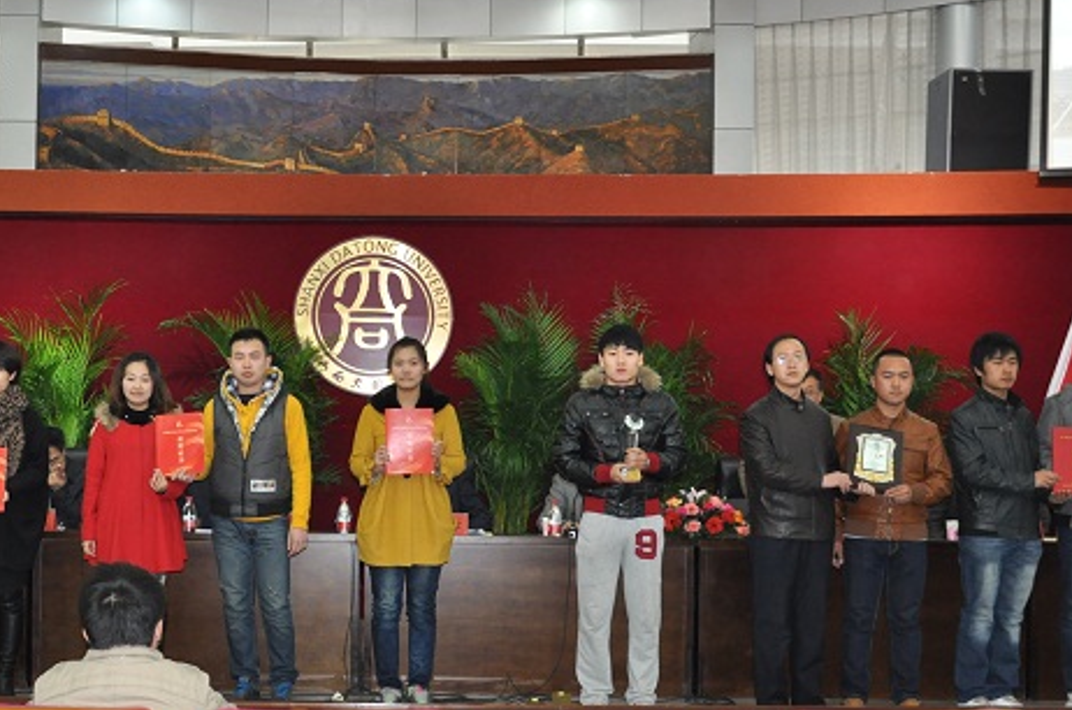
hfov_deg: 40.9
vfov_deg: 28.0
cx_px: 362
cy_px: 429
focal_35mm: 48
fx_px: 1419
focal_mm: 21
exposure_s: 1/25
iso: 800
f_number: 3.8
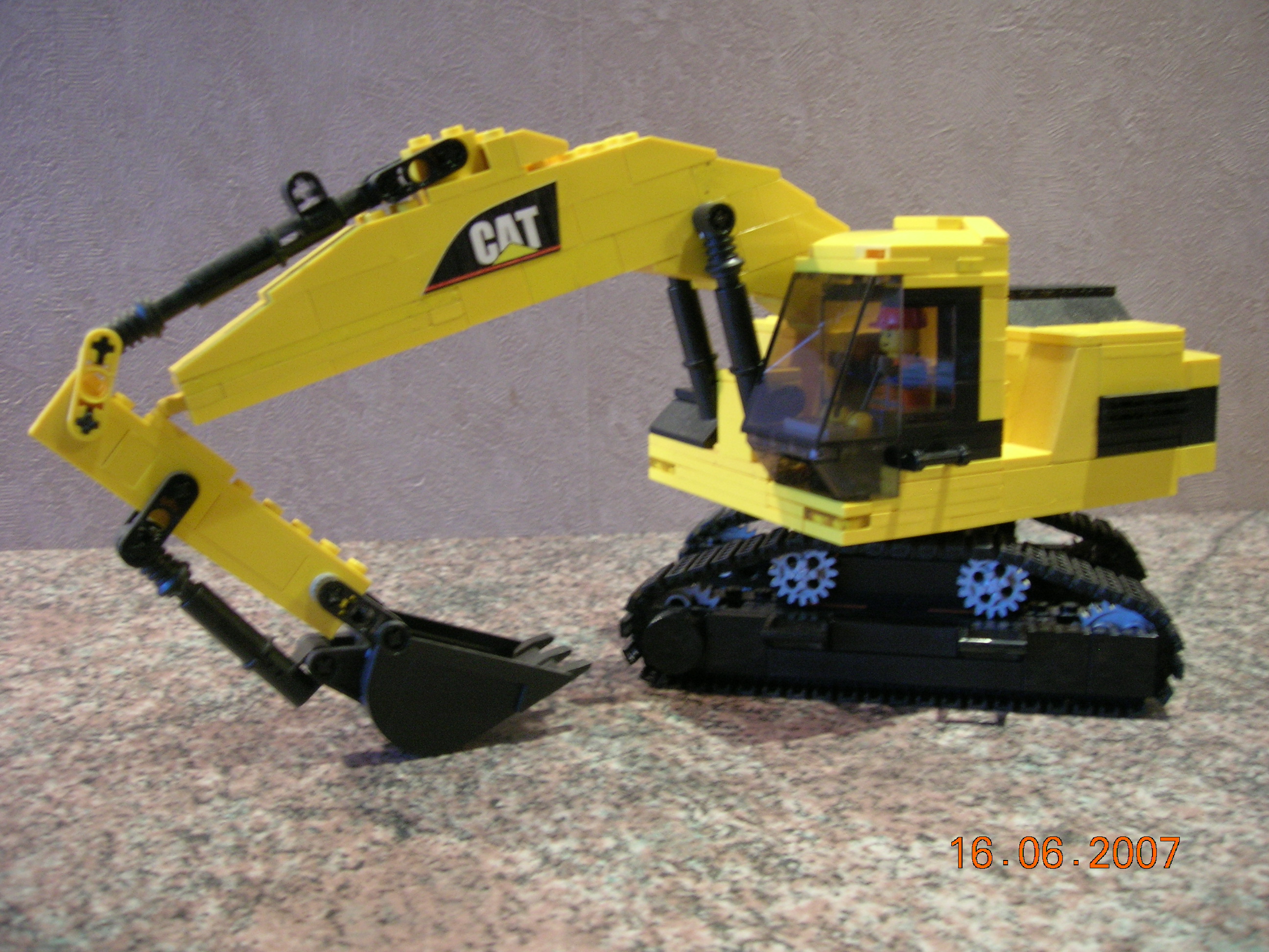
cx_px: 634
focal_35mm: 34
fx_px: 1246
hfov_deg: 54.0
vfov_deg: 41.8
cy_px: 476
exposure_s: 1/3.8
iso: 111
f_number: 2.9
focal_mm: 5.7
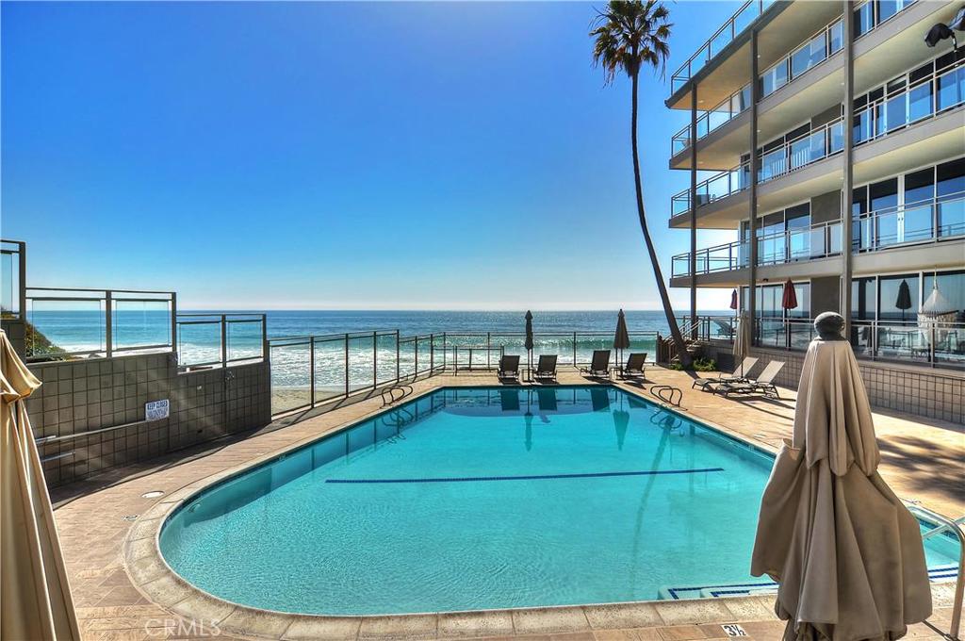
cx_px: 482
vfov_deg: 67.2
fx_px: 482
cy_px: 320
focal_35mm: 18
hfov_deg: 90.1
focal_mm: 12
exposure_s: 1/1000
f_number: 7.1
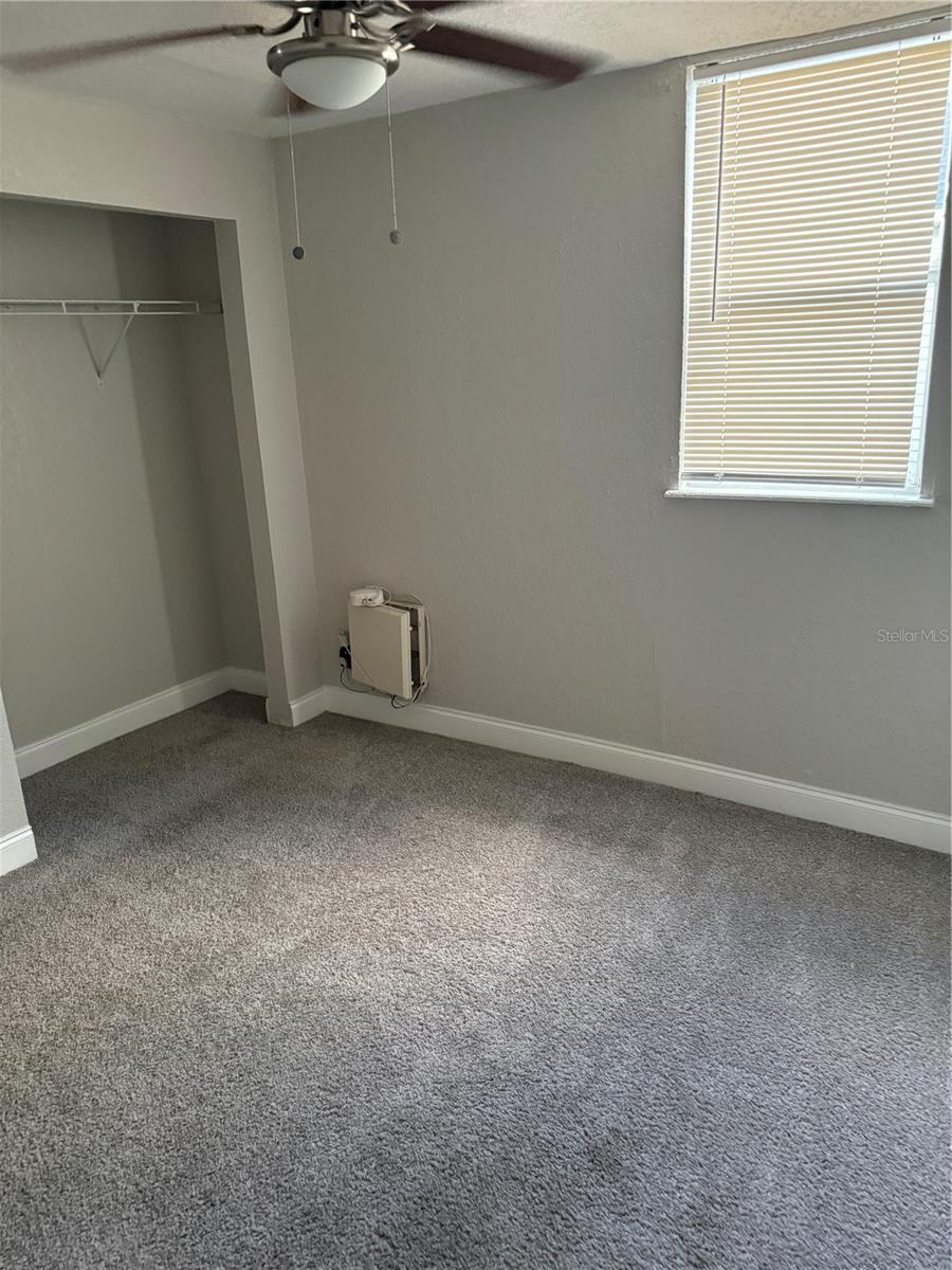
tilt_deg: -18.7
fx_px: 880
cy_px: 635
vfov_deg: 71.6
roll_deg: +3.0
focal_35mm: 24
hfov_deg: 56.8
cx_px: 476
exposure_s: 1/60
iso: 800
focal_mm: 6.76
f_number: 1.78
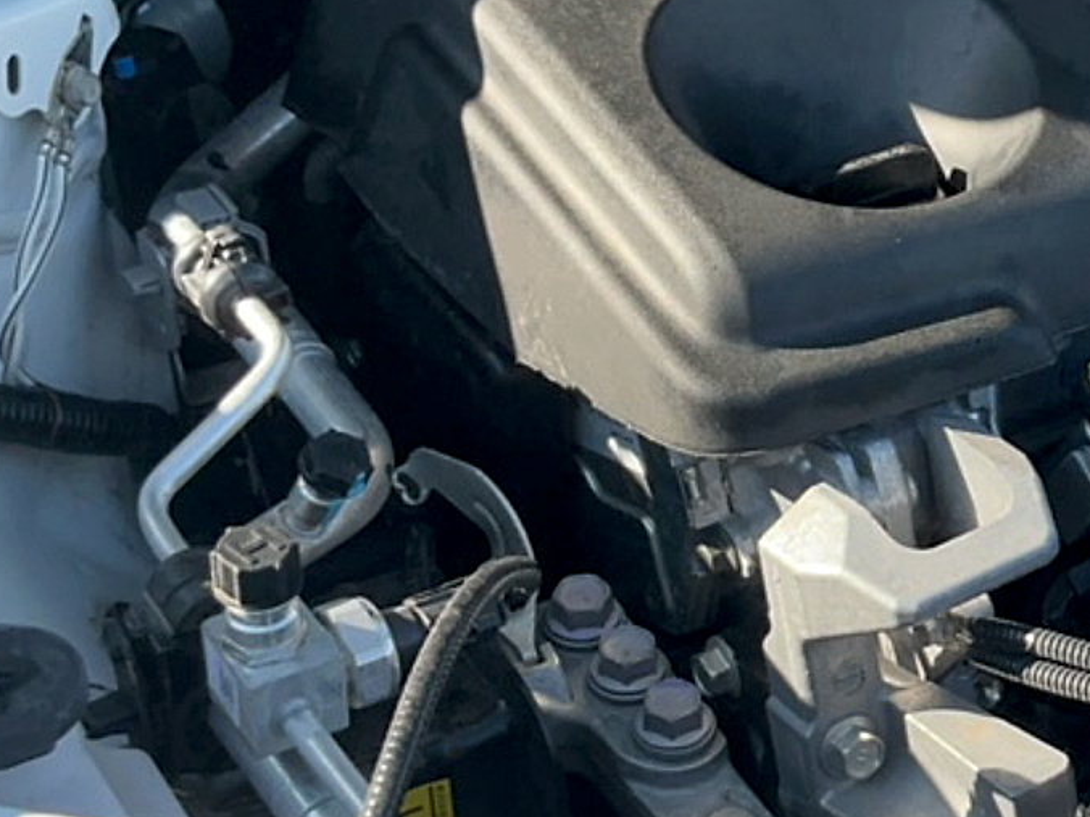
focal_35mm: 71
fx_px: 2236
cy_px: 509
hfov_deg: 25.5
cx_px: 1192
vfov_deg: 20.7
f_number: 1.8
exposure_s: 1/465
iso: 32
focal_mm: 3
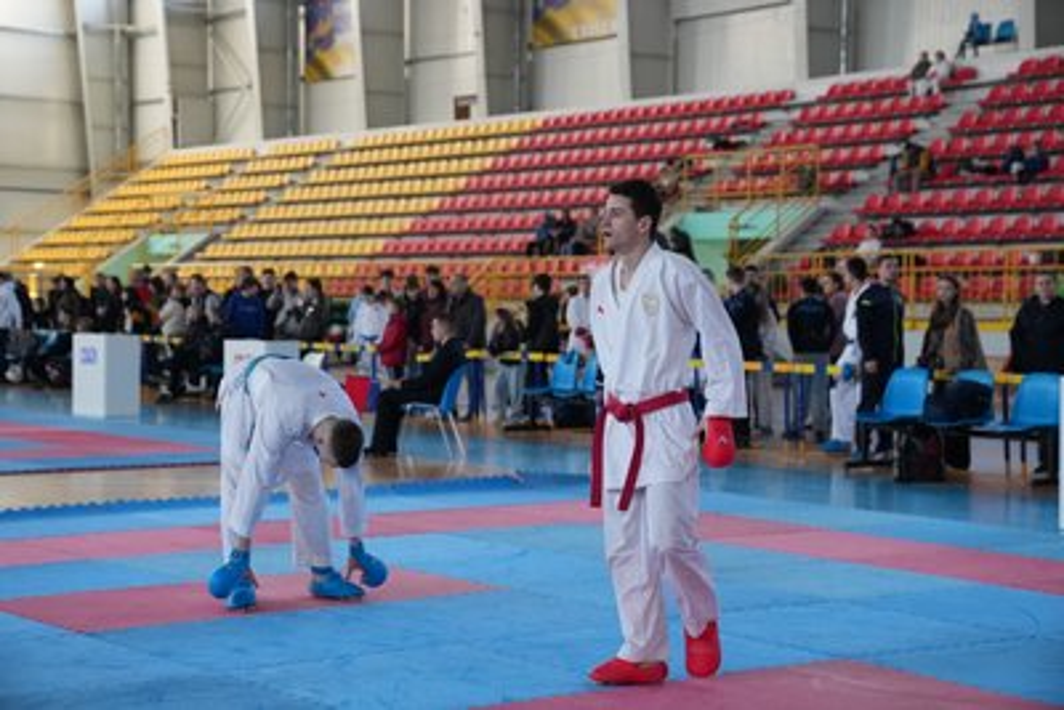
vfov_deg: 19.5
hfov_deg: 28.8
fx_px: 2070
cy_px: 355
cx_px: 532
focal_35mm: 70
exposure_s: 1/1250
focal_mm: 70
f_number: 3.5
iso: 8000
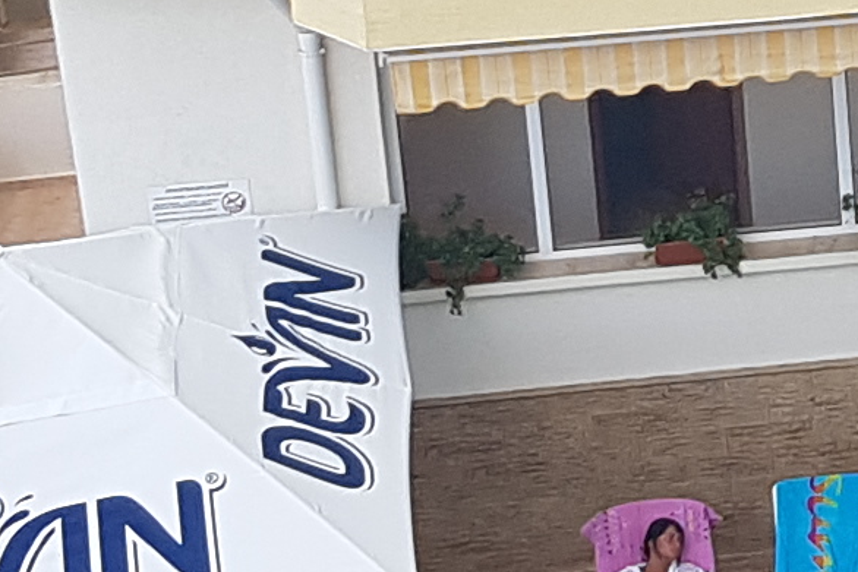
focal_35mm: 186
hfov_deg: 10.7
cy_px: -247
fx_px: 4434
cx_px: 1206
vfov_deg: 7.3
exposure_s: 1/1116
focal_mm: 4.2
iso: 50
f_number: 1.7
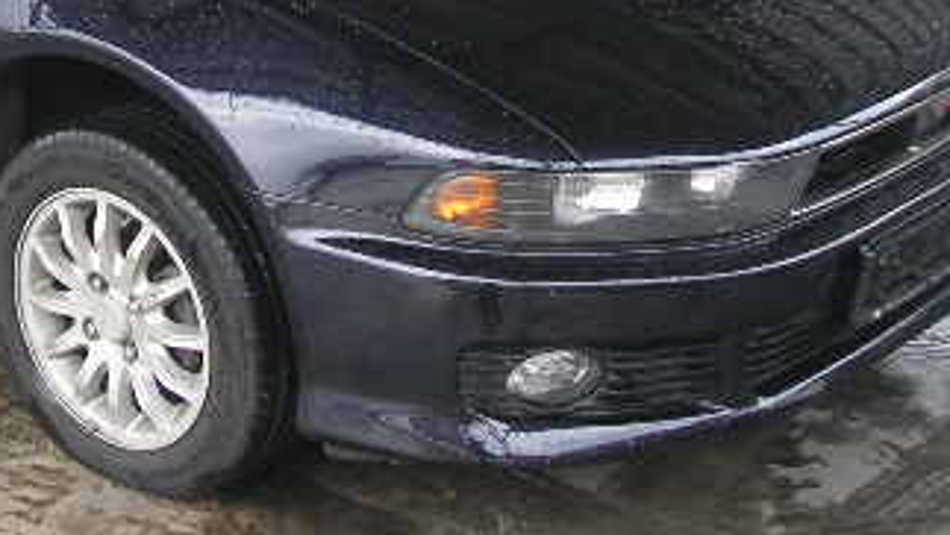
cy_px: 88
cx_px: 126
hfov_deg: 25.2
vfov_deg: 14.7
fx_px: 2066
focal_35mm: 82
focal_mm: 6
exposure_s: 1/45
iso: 80
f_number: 2.8
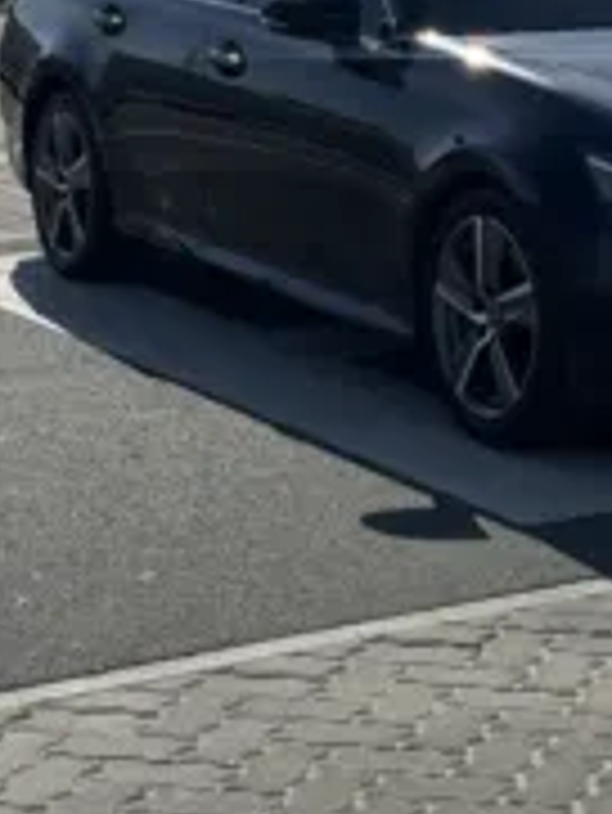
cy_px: 99
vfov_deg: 18.3
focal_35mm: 106
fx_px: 2496
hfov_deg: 13.8
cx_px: 603
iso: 64
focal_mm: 6.76
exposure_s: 1/5848
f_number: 1.78
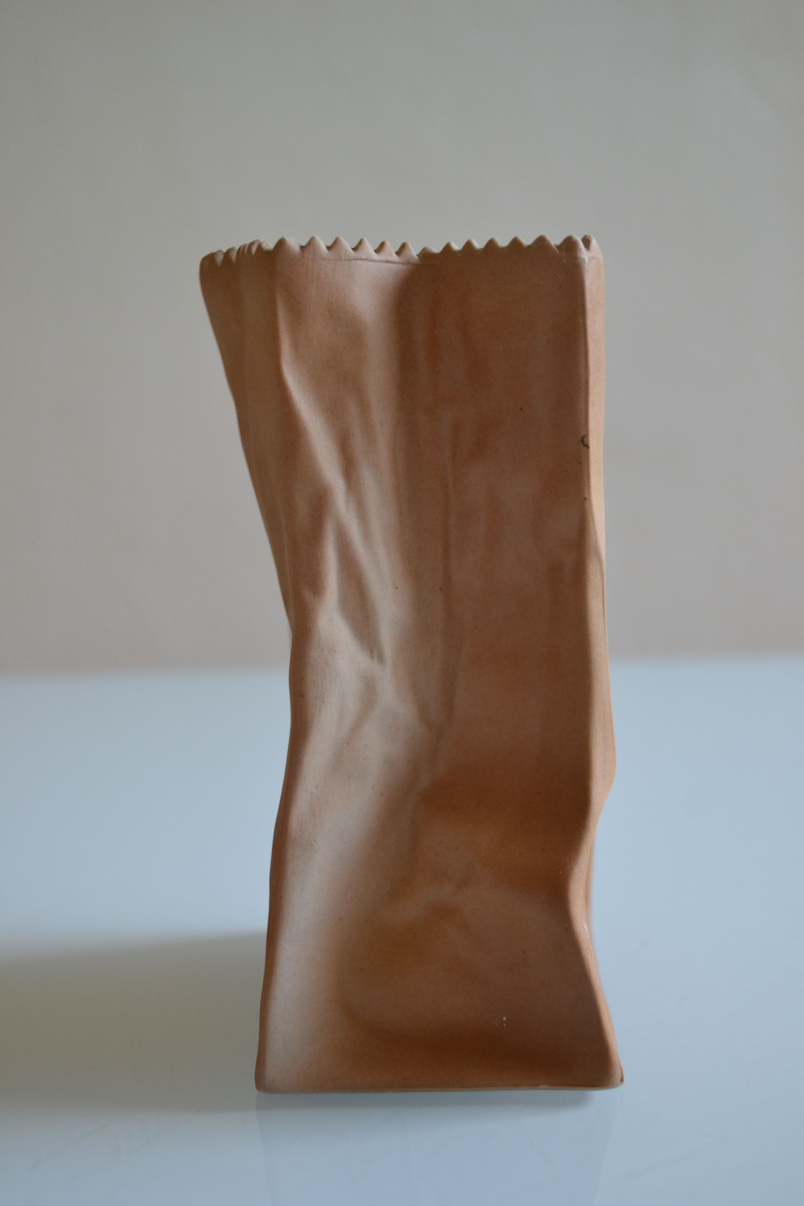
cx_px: 402
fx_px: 1708
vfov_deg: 38.9
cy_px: 603
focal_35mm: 51
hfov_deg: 26.5
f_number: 5
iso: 400
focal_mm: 34
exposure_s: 1/60
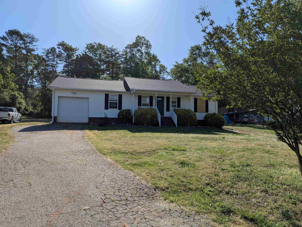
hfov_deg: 71.6
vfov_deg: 56.8
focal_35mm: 24
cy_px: 114
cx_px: 151
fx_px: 209
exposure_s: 1/4132
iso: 30
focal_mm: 4.53
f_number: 1.7
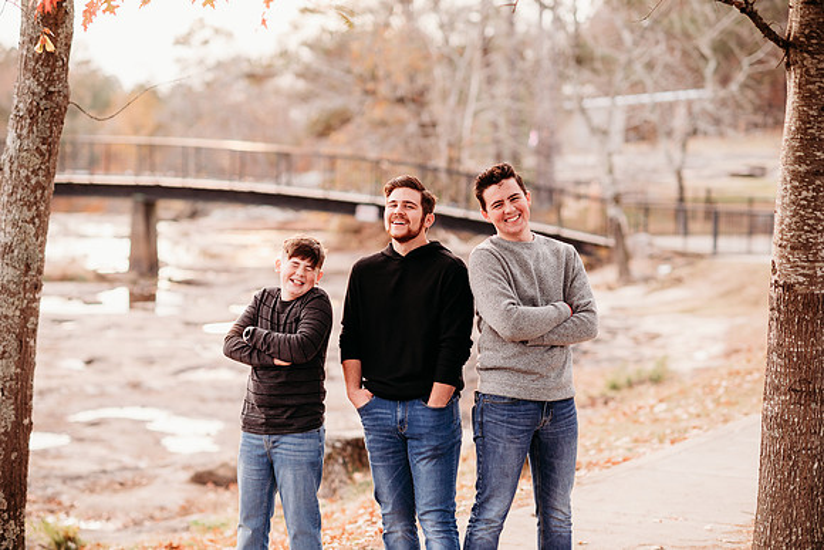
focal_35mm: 85
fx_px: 1946
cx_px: 412
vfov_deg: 16.1
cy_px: 275
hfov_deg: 23.9
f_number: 2.2
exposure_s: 1/320
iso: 320
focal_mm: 85
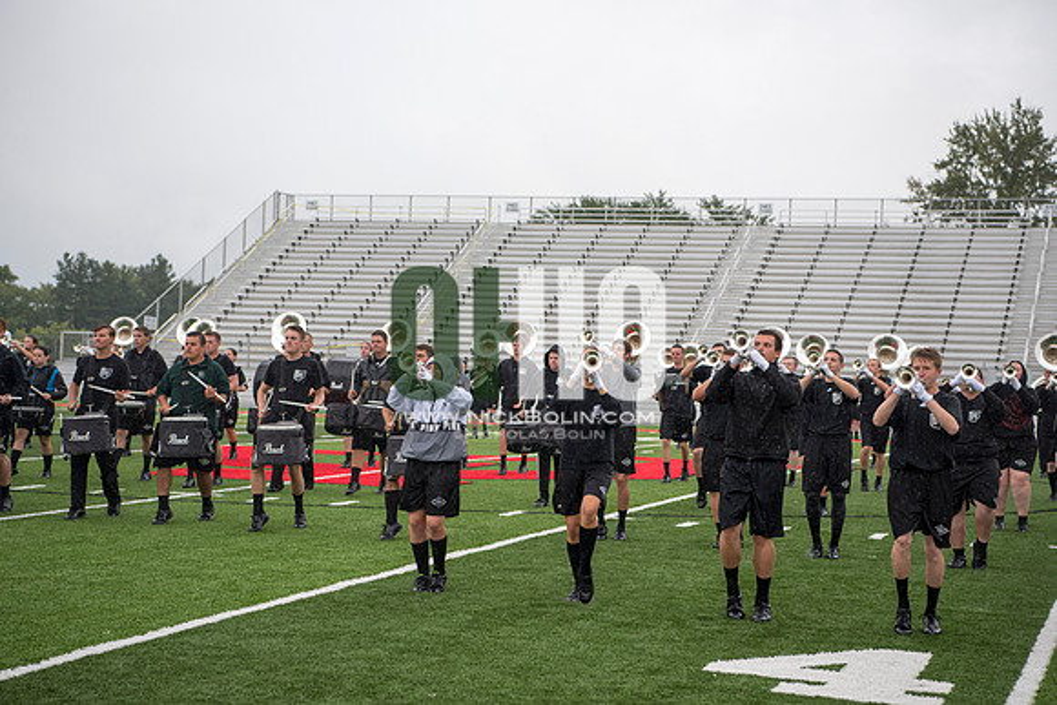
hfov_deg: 28.8
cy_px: 352
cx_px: 528
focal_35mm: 70
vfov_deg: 19.5
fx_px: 2056
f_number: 4
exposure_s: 1/800
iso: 400
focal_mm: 70
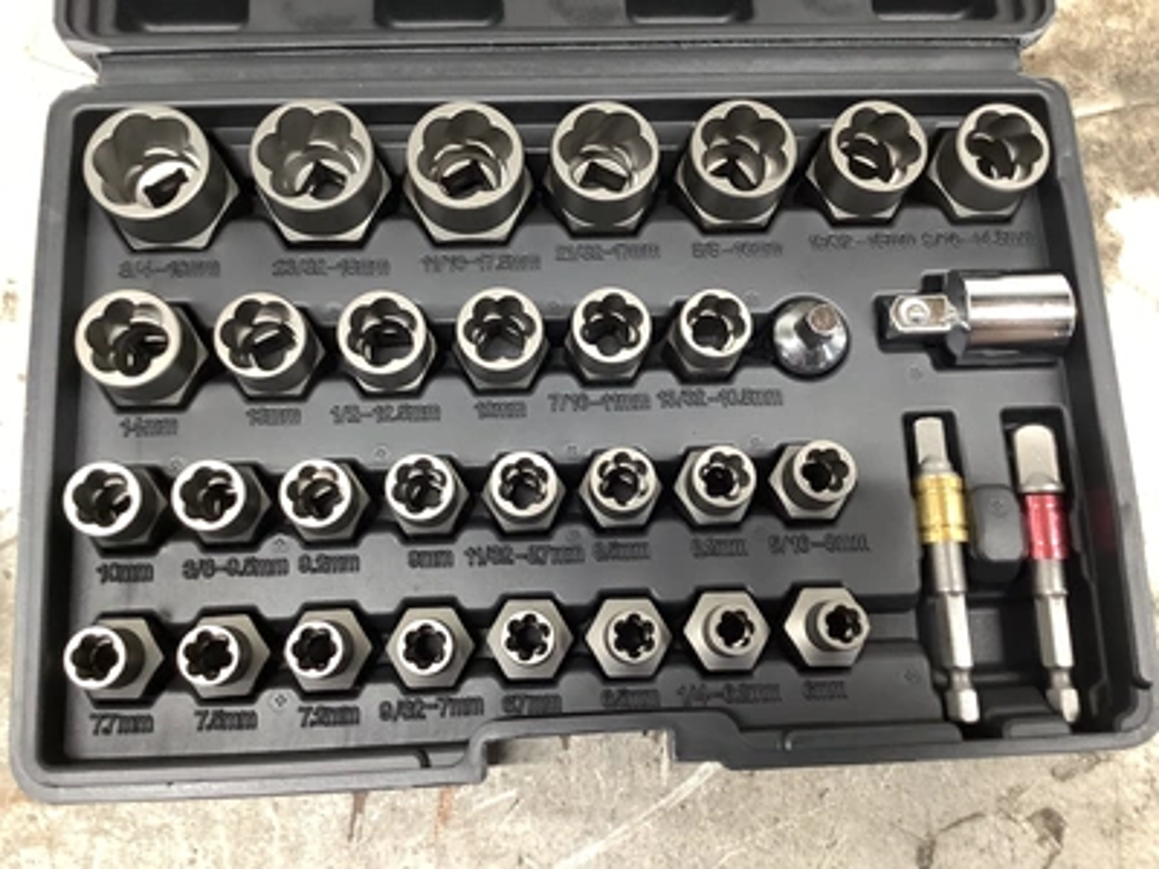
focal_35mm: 31
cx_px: 580
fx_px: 1038
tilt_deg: -77.2
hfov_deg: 58.4
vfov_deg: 45.4
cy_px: 434
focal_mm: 3.3
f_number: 2.4
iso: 200
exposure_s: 1/60
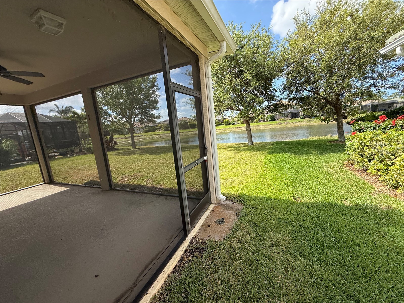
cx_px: 202
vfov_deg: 85.7
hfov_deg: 102.1
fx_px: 163
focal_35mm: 14
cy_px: 152
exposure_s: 1/664
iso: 50
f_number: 2.2
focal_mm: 2.22
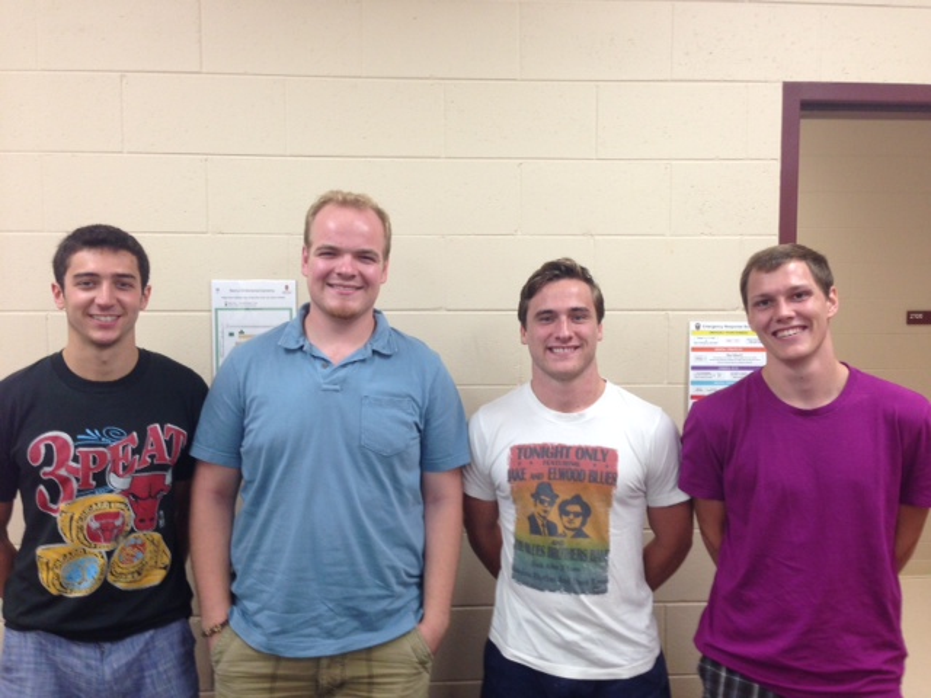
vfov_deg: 42.9
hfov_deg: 55.4
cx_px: 466
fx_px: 888
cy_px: 349
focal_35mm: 33
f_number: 2.4
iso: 80
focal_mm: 4.12
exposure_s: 1/20
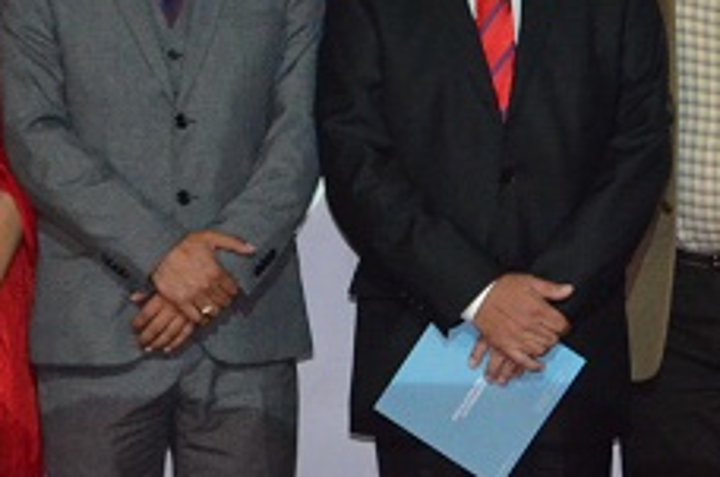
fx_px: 5783
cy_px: 100
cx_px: 414
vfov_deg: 4.7
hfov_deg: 7.1
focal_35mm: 290
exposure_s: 1/60
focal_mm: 55
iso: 3200
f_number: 5.6
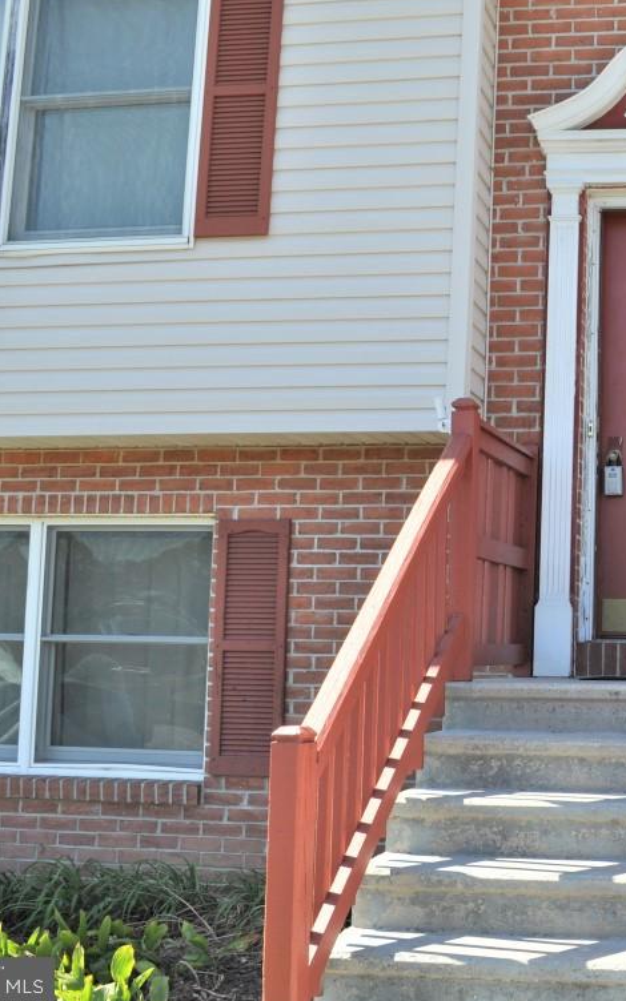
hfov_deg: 25.7
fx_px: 1283
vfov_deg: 42.6
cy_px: 500
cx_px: 659
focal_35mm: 47
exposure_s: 1/250
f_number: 8
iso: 200
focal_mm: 20
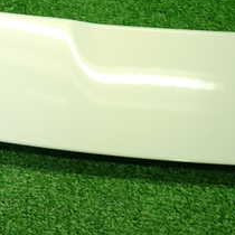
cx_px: -95
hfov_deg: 23.2
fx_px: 484
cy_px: 40
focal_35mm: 63
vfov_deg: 26.7
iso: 160
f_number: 2
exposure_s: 1/60
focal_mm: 4.5
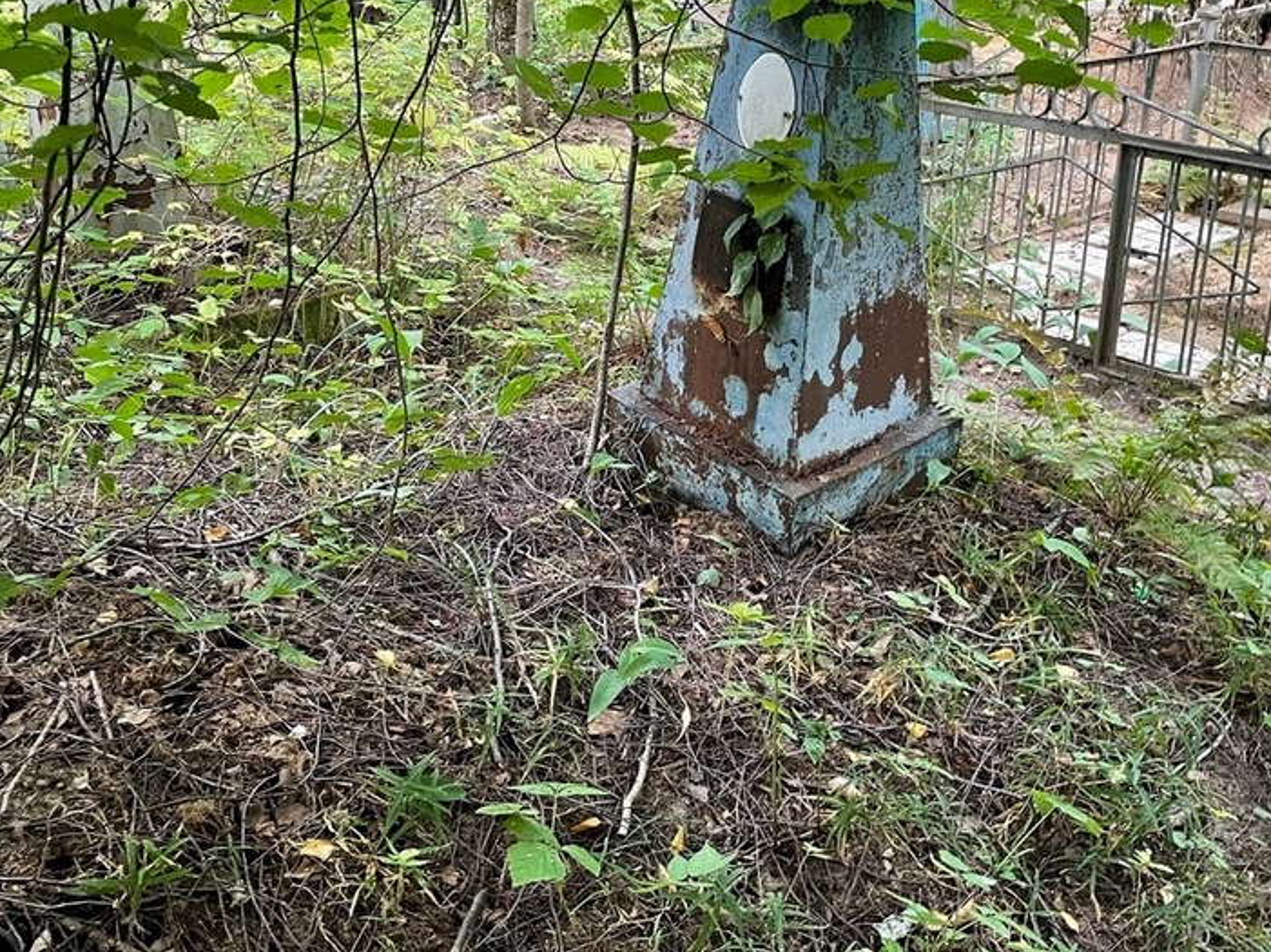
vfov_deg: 37.3
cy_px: 314
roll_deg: -1.1
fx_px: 1395
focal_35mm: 38
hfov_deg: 48.9
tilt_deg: -17.2
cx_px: 696
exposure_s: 1/60
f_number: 1.6
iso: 160
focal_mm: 4.2
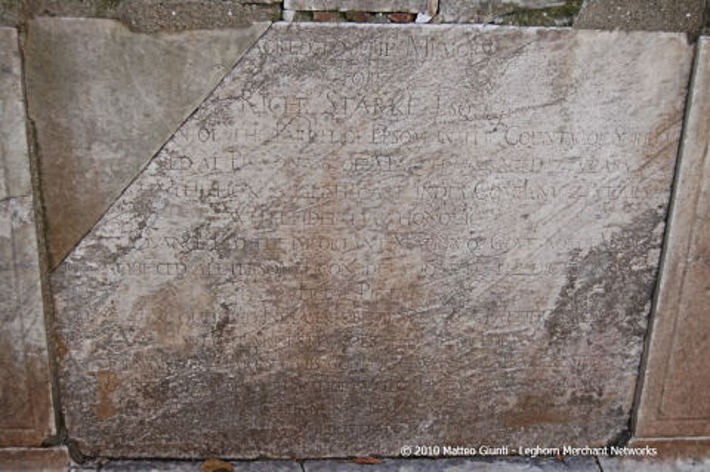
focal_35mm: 52
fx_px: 1034
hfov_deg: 37.9
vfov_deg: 25.7
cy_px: 236
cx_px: 355
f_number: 5.6
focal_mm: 35
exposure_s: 1/100
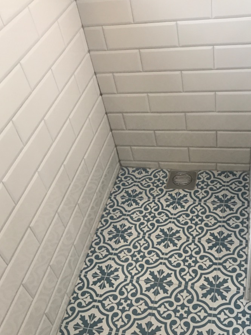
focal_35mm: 38
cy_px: 202
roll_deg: +10.6
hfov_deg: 37.5
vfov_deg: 48.7
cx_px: 158
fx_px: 367
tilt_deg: -44.7
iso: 40
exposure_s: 1/33
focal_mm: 3.99
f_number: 1.8
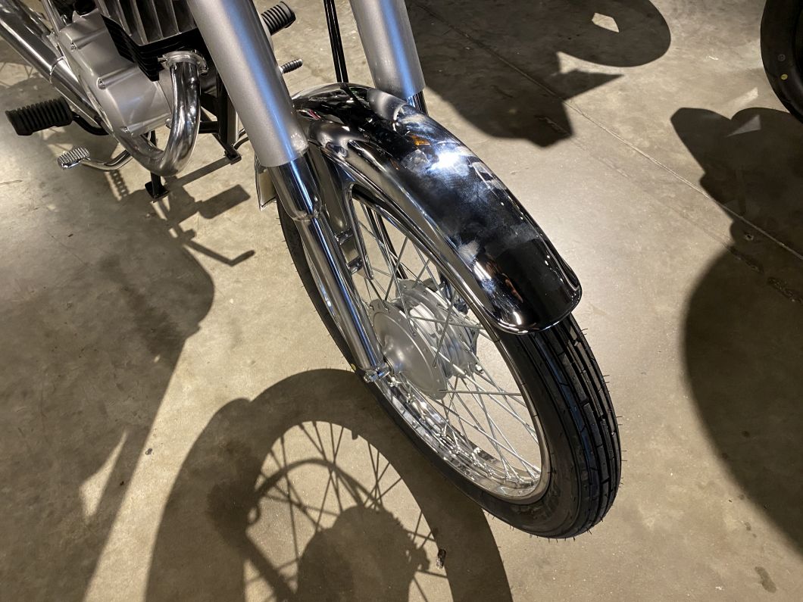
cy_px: 301
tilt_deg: -57.5
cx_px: 402
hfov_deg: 67.3
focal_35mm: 26
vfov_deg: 53.1
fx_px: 603
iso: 200
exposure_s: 1/50
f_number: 1.8
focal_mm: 4.25
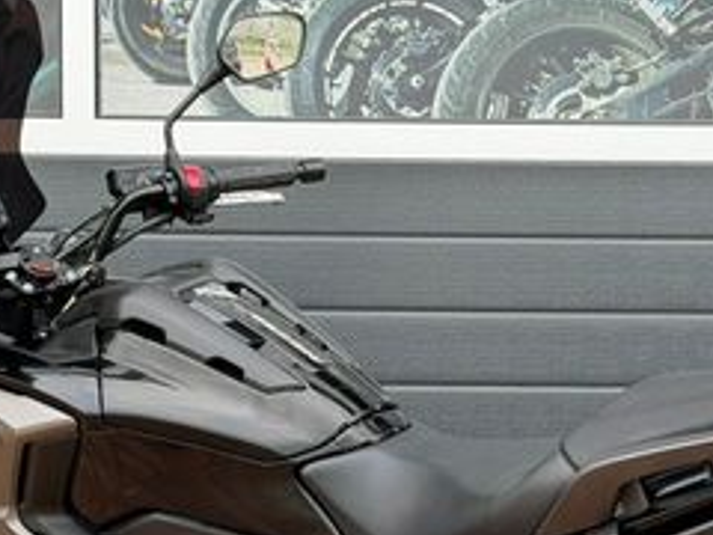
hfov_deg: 15.4
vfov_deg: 11.4
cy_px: 594
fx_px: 2636
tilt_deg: -3.3
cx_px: 428
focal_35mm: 128
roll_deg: -0.4
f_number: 1.78
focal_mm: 6.76
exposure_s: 1/530
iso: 100
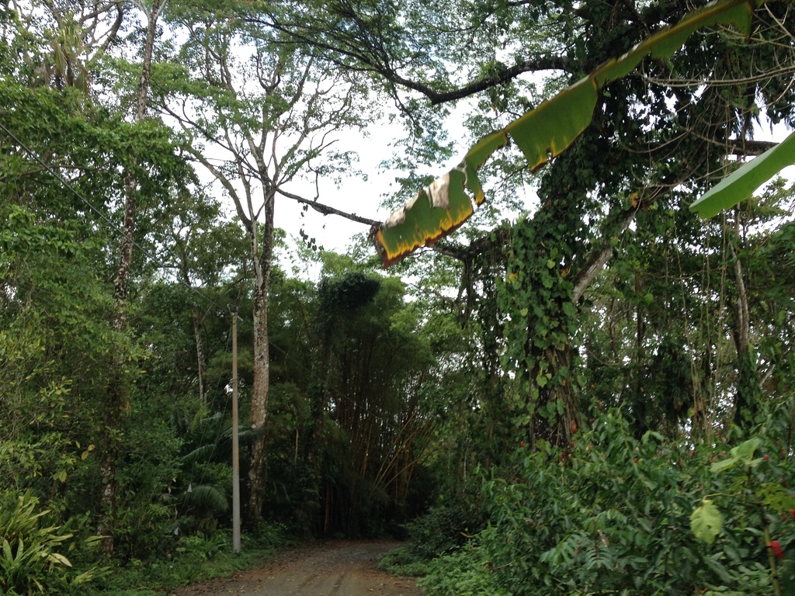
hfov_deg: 45.8
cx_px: 379
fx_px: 942
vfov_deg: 35.1
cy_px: 319
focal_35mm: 41
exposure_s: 1/265
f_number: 2.4
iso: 50
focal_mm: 4.28
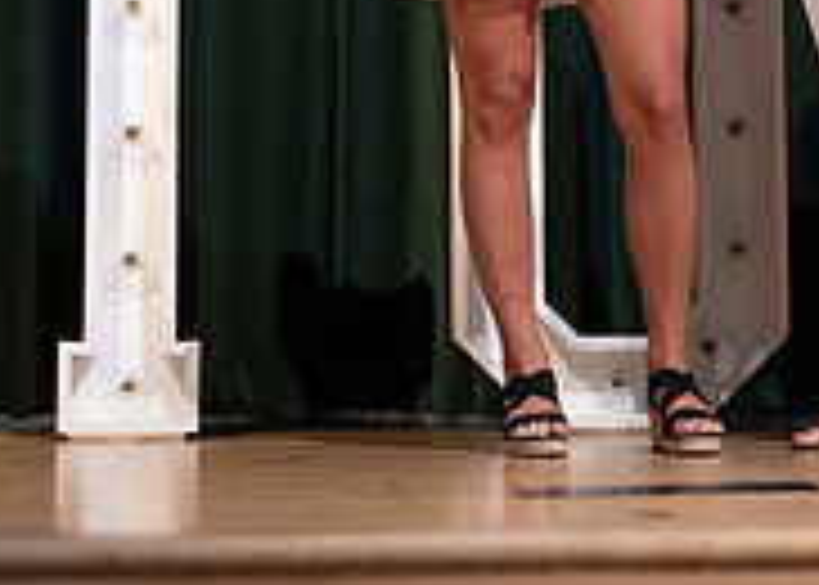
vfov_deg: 7.4
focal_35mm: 192
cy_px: -208
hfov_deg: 10.4
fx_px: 4466
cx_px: 843
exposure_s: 1/320
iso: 500
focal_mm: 50
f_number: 1.2
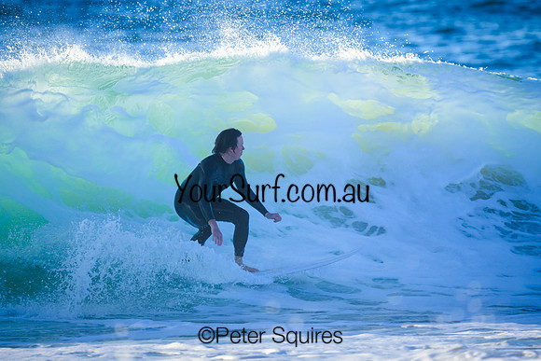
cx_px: 249
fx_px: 13941
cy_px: 152
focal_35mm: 928
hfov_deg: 2.2
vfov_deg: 1.5
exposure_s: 1/2000
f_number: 6.3
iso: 720
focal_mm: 800
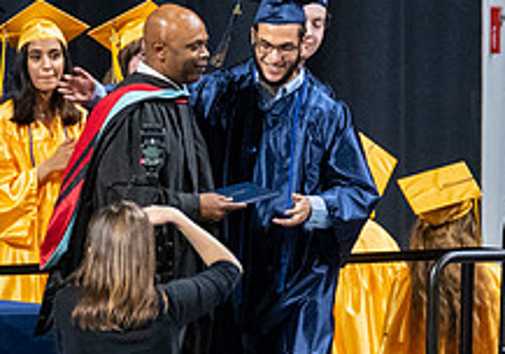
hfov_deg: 2.2
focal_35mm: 930
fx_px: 13252
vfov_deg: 1.5
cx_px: 305
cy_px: 237
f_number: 4
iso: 2000
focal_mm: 200
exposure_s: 1/200
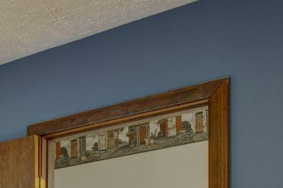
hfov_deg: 17.9
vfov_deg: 14.4
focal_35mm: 85
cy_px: 324
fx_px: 668
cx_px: -258
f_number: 8
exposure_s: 1/4
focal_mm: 14
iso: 400
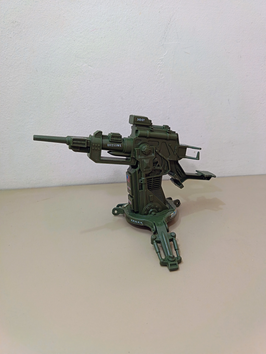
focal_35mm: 24
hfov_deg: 56.8
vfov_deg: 71.6
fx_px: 246
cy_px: 177
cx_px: 133
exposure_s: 1/33.3
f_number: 1.75
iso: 1842
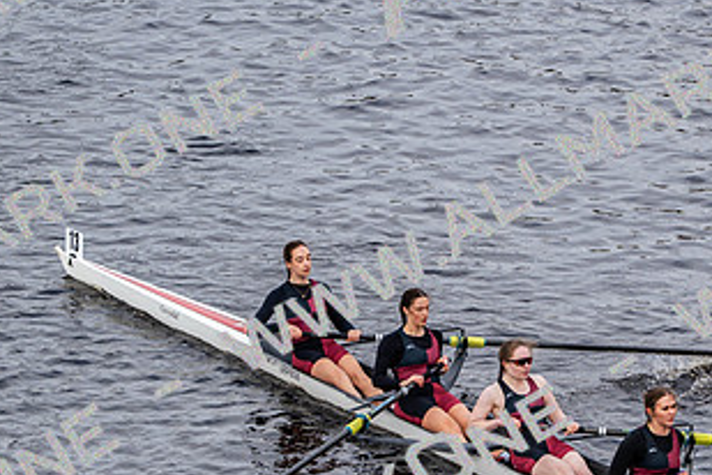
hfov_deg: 5.5
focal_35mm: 375
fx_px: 7416
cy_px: 377
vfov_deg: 3.7
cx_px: 505
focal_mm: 200
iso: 250
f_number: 2.8
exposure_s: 1/2000
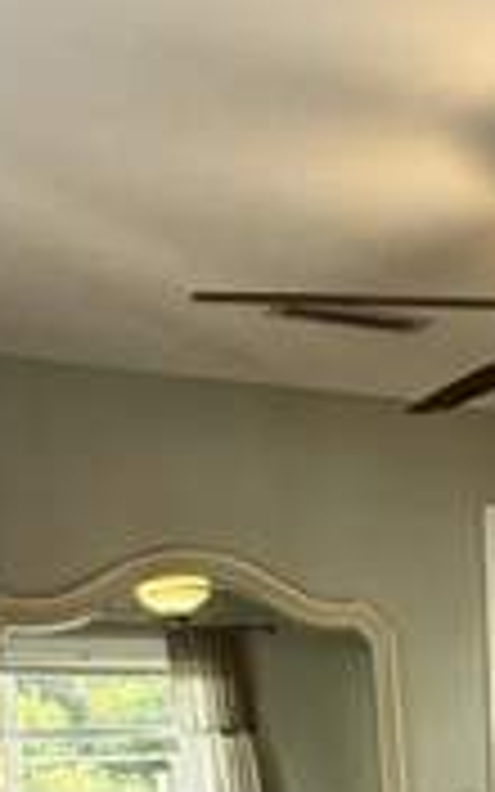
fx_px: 1166
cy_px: 814
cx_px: 666
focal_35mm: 54
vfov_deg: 33.8
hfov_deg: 21.4
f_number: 2.2
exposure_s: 1/120
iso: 250
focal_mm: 2.22
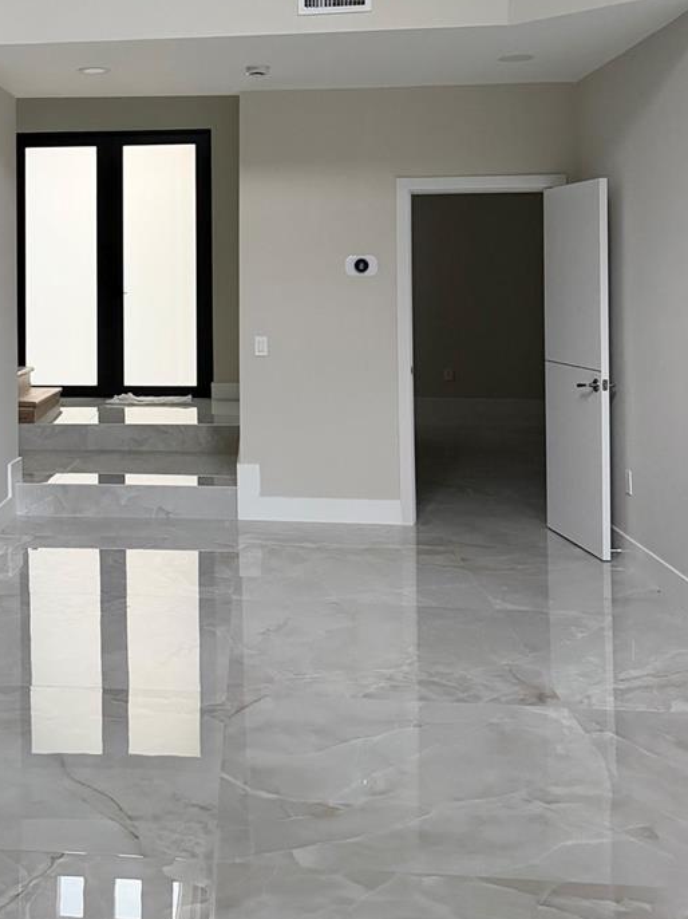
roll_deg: +0.9
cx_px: 114
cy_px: 275
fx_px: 1114
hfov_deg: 33.1
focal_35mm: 42
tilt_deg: +1.7
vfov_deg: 43.9
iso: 640
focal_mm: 6.76
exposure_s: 1/60
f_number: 1.78
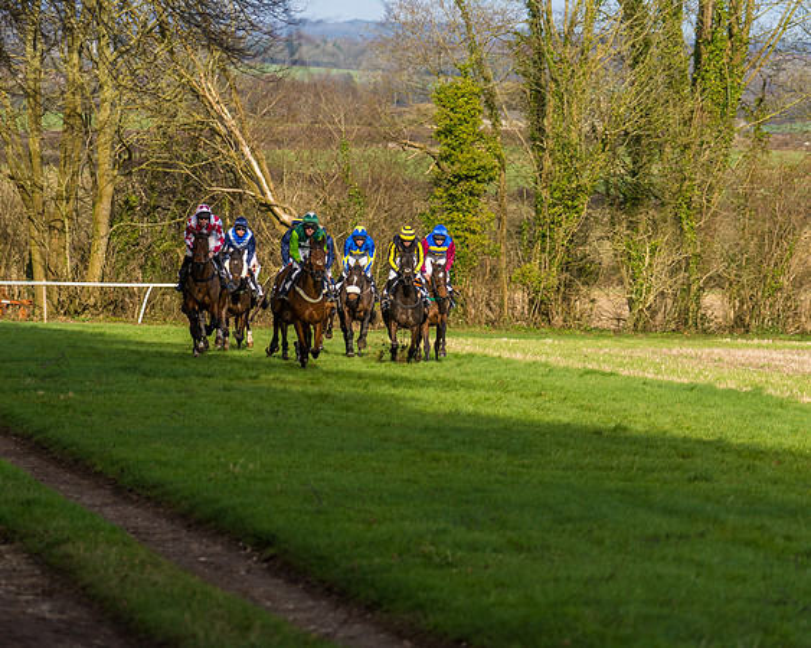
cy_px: 319
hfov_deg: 6.8
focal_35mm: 284
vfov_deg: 5.5
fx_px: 6806
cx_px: 317
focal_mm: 157
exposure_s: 1/1250
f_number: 4
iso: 200
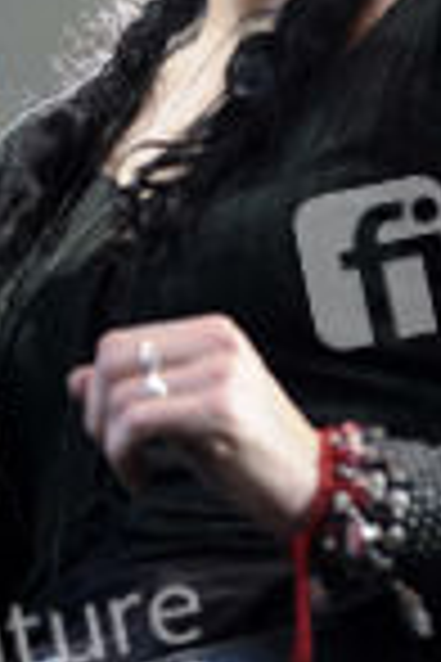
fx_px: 7258
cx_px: 119
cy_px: 18
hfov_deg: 3.5
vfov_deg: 5.2
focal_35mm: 395
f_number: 4
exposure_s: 1/200
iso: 400
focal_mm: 145
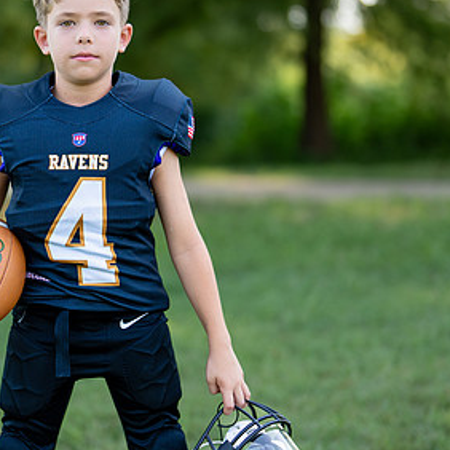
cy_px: 185
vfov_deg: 14.8
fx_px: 1735
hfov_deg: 14.7
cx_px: 109
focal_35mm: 118
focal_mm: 50
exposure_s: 1/1000
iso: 100
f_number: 1.2
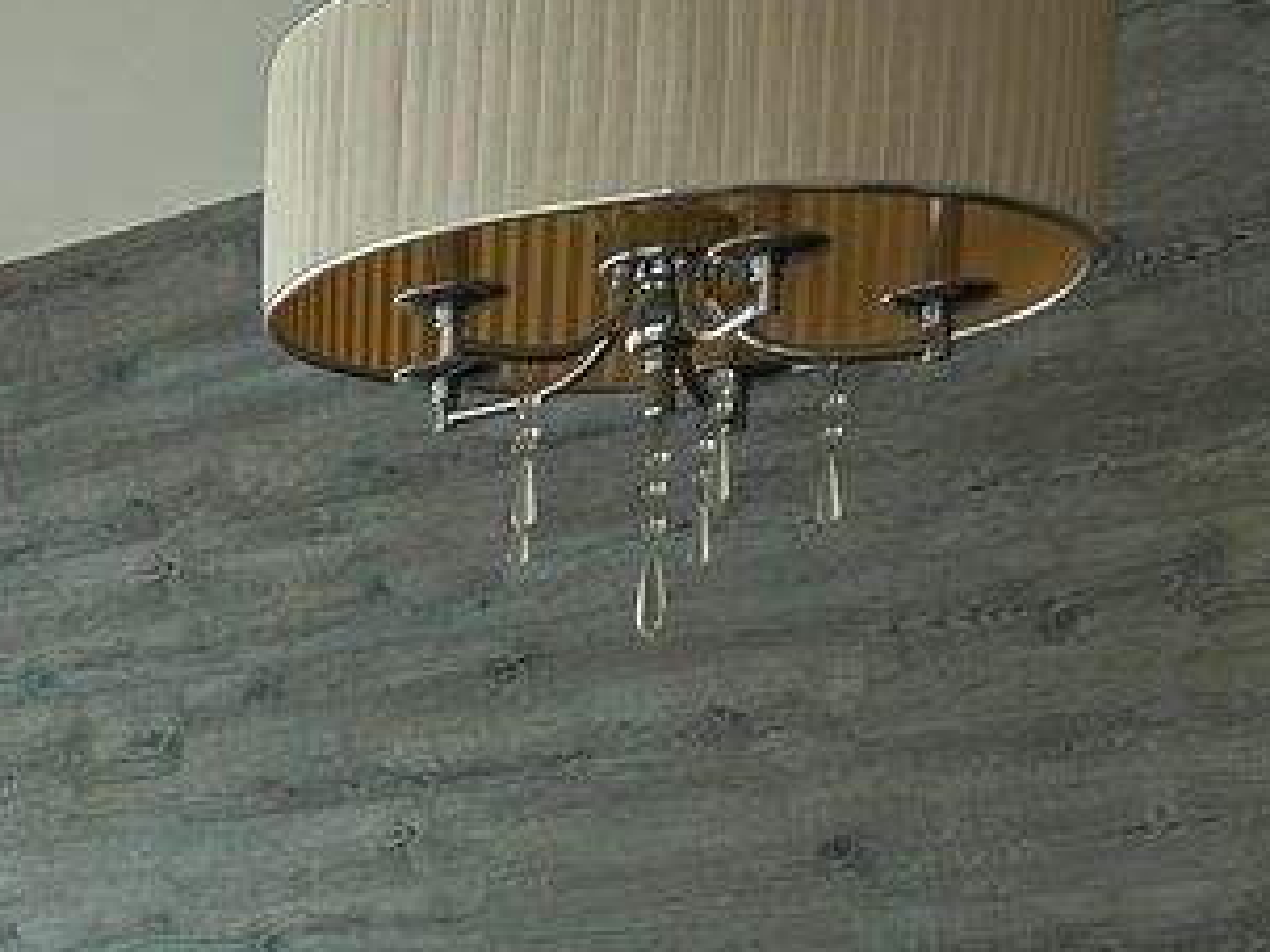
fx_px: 3777
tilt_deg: -6.3
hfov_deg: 17.1
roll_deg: +0.1
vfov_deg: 13.0
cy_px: 1732
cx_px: -683
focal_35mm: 103
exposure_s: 1/909
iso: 50
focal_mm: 5.7
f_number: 1.5
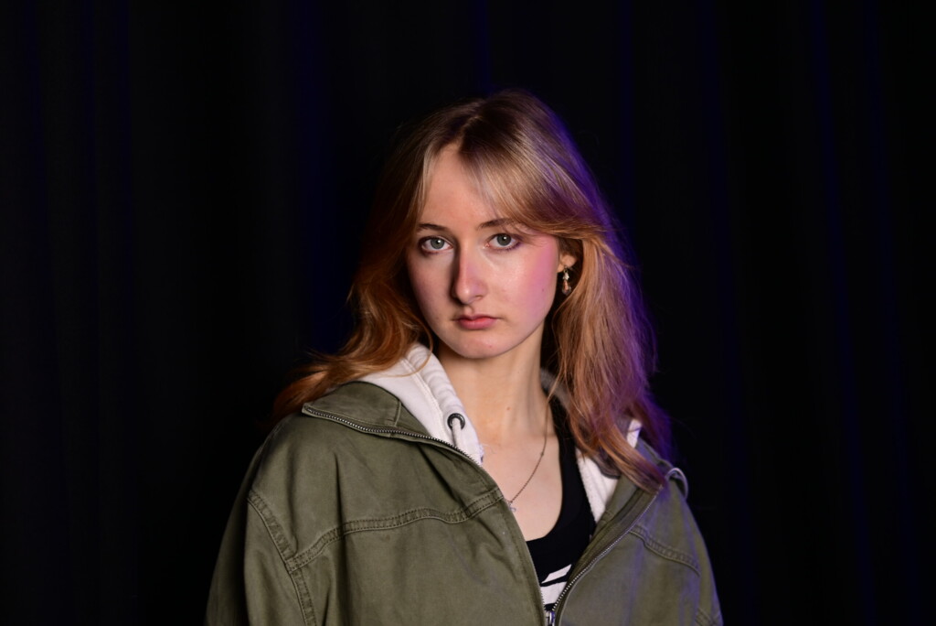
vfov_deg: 16.1
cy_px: 313
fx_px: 2211
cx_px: 468
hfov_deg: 23.9
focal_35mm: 85
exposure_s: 1/320
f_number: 2.8
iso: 320
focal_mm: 85
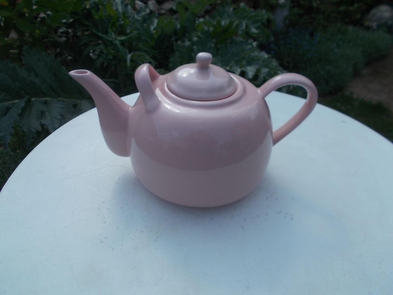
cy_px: 148
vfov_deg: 53.1
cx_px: 196
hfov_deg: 67.3
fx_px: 295
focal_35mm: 26
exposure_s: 1/160
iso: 80
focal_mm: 4.6
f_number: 8
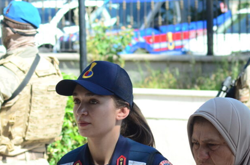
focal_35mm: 217
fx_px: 1504
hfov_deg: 9.5
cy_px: 166
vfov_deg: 6.3
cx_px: 236
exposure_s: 1/800
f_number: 7.1
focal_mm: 70
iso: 800
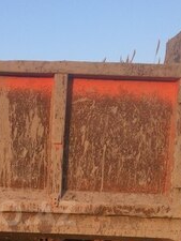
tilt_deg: -2.3
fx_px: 446
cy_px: 213
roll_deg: -1.5
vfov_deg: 29.1
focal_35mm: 64
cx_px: -6
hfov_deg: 22.0
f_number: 2.2
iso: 32
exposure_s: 1/366
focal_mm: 4.15
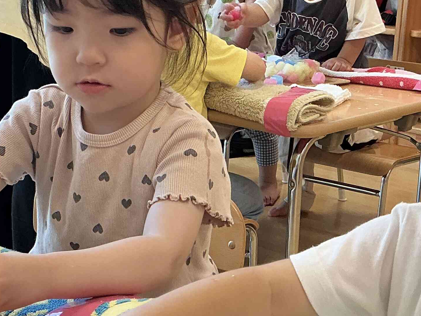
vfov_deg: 22.6
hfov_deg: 30.2
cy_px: 260
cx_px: 256
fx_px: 778
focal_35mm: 64
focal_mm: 3
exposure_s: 1/120
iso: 64
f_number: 1.8
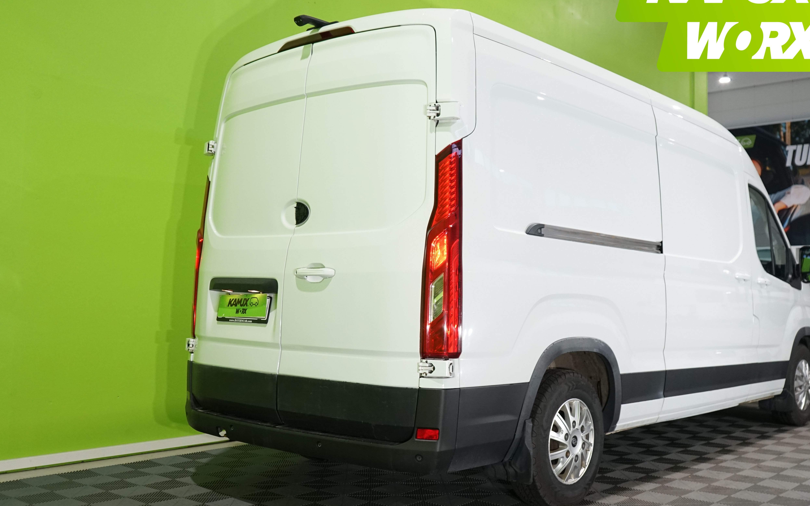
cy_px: 237
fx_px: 839
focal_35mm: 38
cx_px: 474
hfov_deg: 51.3
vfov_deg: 33.6
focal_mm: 31
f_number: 4
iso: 1600
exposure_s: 1/125
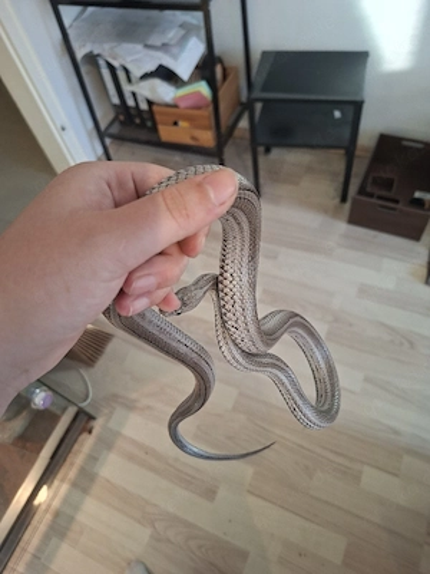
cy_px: 287
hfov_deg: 58.9
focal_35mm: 23
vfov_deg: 73.9
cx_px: 215
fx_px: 381
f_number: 1.8
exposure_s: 1/100
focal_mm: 5.54
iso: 125
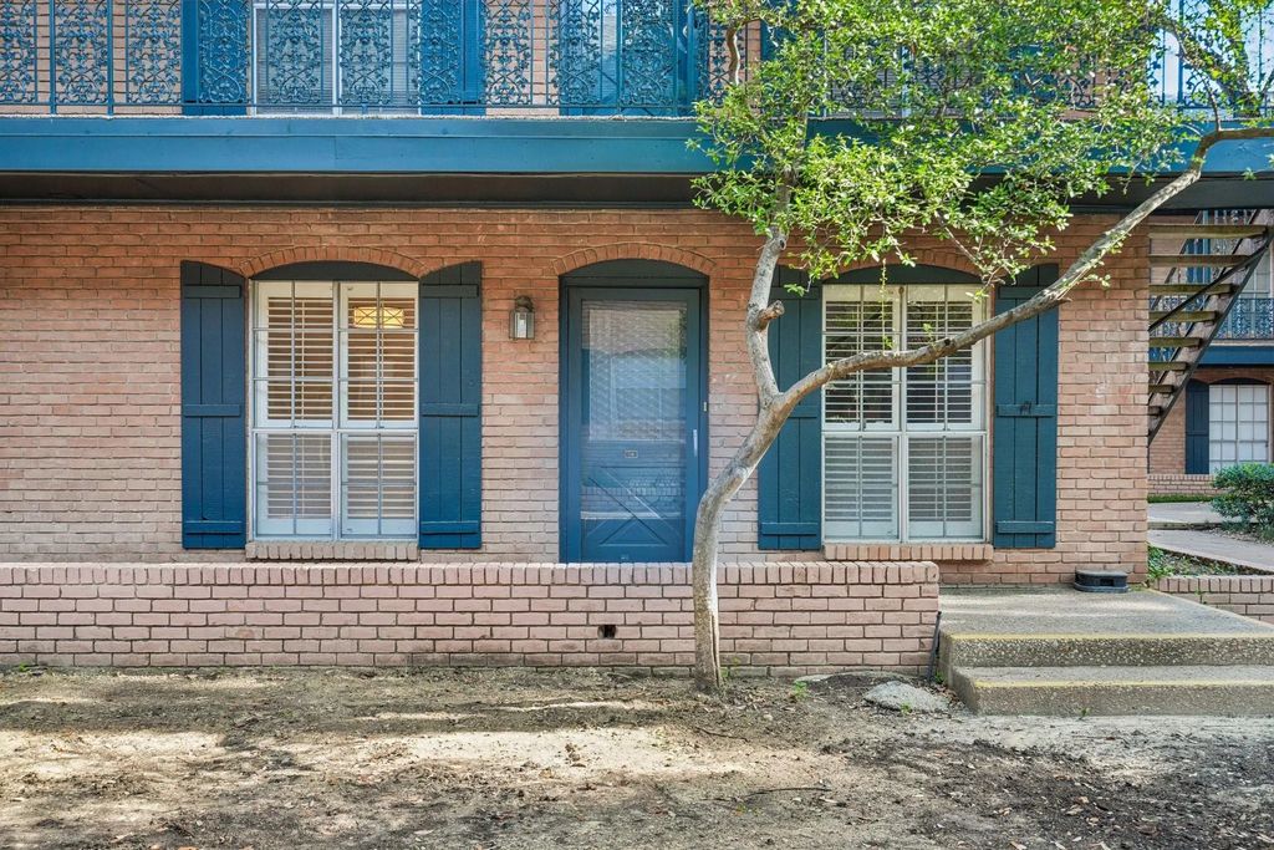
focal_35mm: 34
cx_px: 637
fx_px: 1203
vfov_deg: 38.9
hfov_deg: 55.8
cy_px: 425
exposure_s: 1/25
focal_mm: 34
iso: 400
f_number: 8
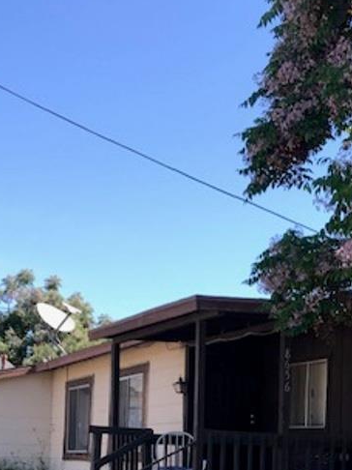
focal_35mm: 59
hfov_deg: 24.7
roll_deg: -1.3
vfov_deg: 30.7
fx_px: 801
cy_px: 454
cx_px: 235
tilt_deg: +2.4
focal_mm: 3.99
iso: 20
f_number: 1.8
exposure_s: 1/748
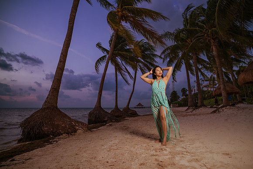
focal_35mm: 21
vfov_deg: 58.4
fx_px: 151
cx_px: 134
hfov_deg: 79.9
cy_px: 80
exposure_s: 1/160
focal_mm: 20
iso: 200
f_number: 4
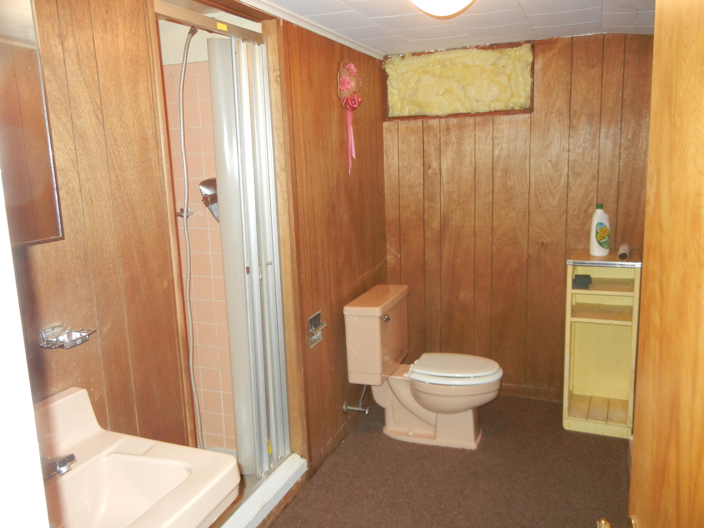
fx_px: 610
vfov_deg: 46.8
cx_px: 352
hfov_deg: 60.0
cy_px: 264
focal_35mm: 30
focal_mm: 5.4
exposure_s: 1/30
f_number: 3.5
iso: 401
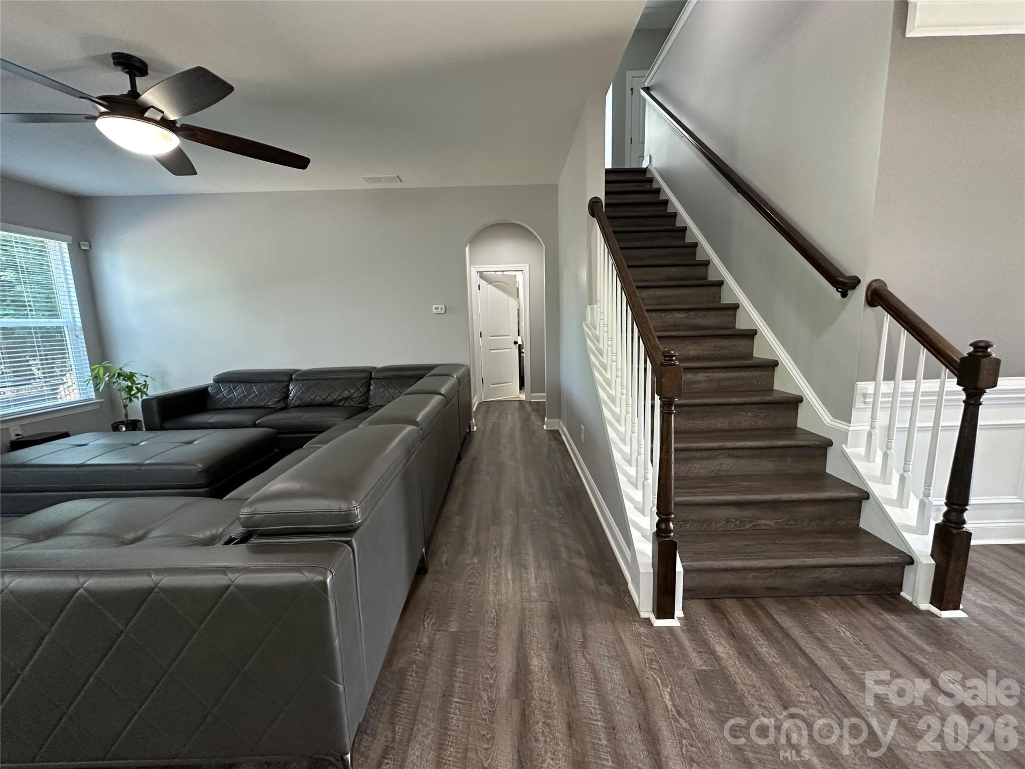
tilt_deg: -8.3
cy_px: 384
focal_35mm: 14
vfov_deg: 85.7
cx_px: 512
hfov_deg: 102.1
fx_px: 415
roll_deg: +0.9
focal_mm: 2.22
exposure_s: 1/60
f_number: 2.2
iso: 400
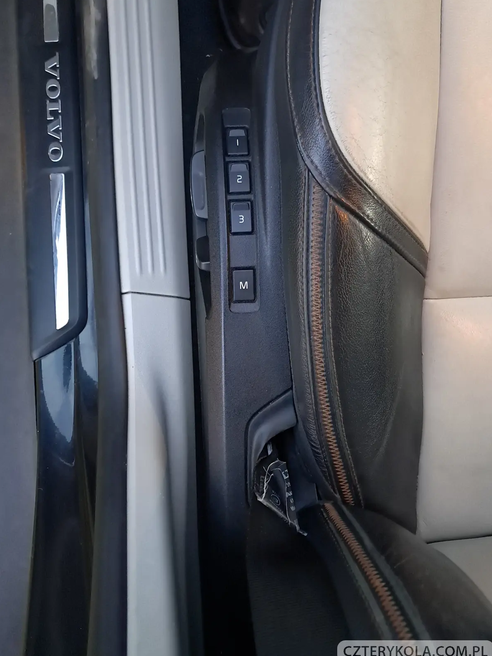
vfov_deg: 61.6
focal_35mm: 29
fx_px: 549
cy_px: 317
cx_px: 235
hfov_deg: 48.2
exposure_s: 1/25
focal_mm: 4
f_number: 1.8
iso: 1600
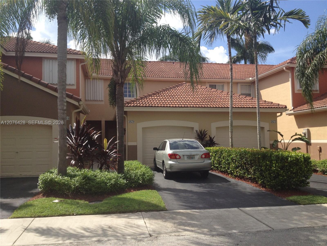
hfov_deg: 52.6
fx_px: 331
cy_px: 123
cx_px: 164
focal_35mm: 35
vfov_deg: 40.7
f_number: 2.4
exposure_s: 1/1416
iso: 64
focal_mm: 4.28
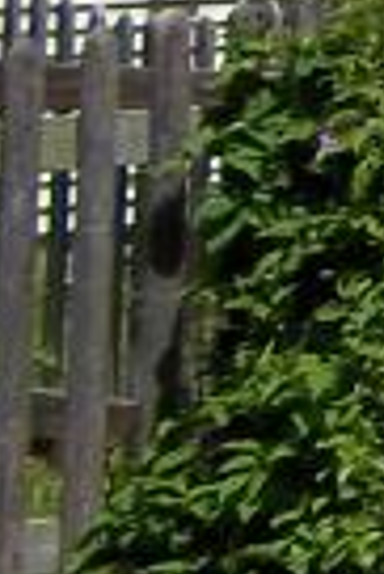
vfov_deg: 7.1
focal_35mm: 281
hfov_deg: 4.2
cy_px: -502
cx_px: 2072
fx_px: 4484
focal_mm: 6.5
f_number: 8
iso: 80
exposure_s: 1/250
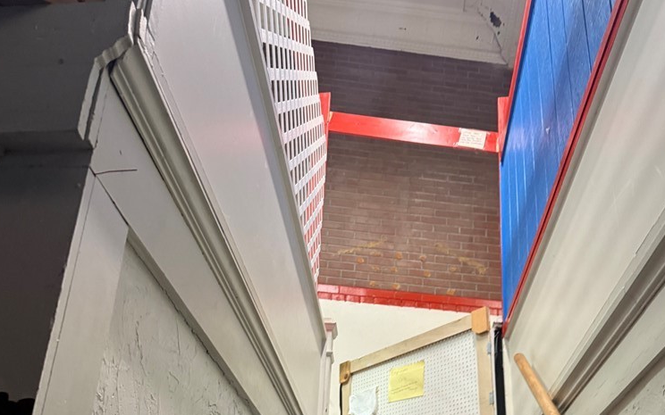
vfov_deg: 34.3
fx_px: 634
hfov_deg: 55.3
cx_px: 332
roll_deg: -4.2
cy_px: 370
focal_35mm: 35
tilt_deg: +20.2
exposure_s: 1/60
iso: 400
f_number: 1.78
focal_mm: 6.76
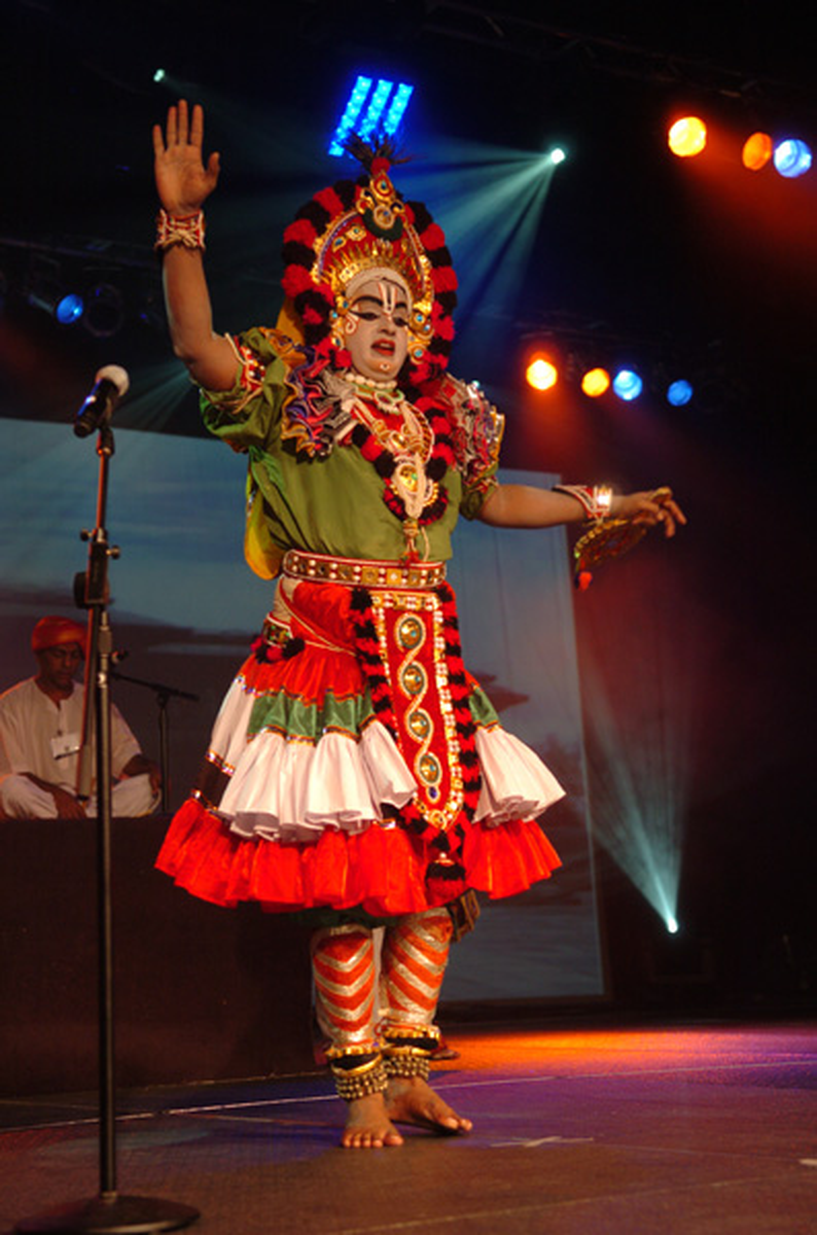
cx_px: 408
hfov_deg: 22.5
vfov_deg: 33.5
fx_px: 2053
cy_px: 618
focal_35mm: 60
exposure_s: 1/125
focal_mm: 40
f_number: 2.8
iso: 400
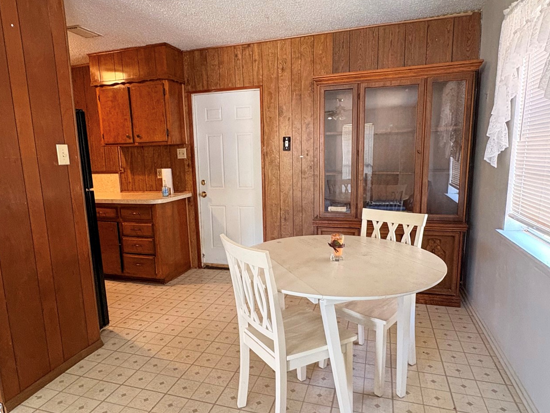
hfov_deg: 73.9
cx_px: 258
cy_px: 217
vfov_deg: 58.8
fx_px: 365
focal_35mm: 23
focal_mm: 2.22
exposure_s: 1/60
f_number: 2.2
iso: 500
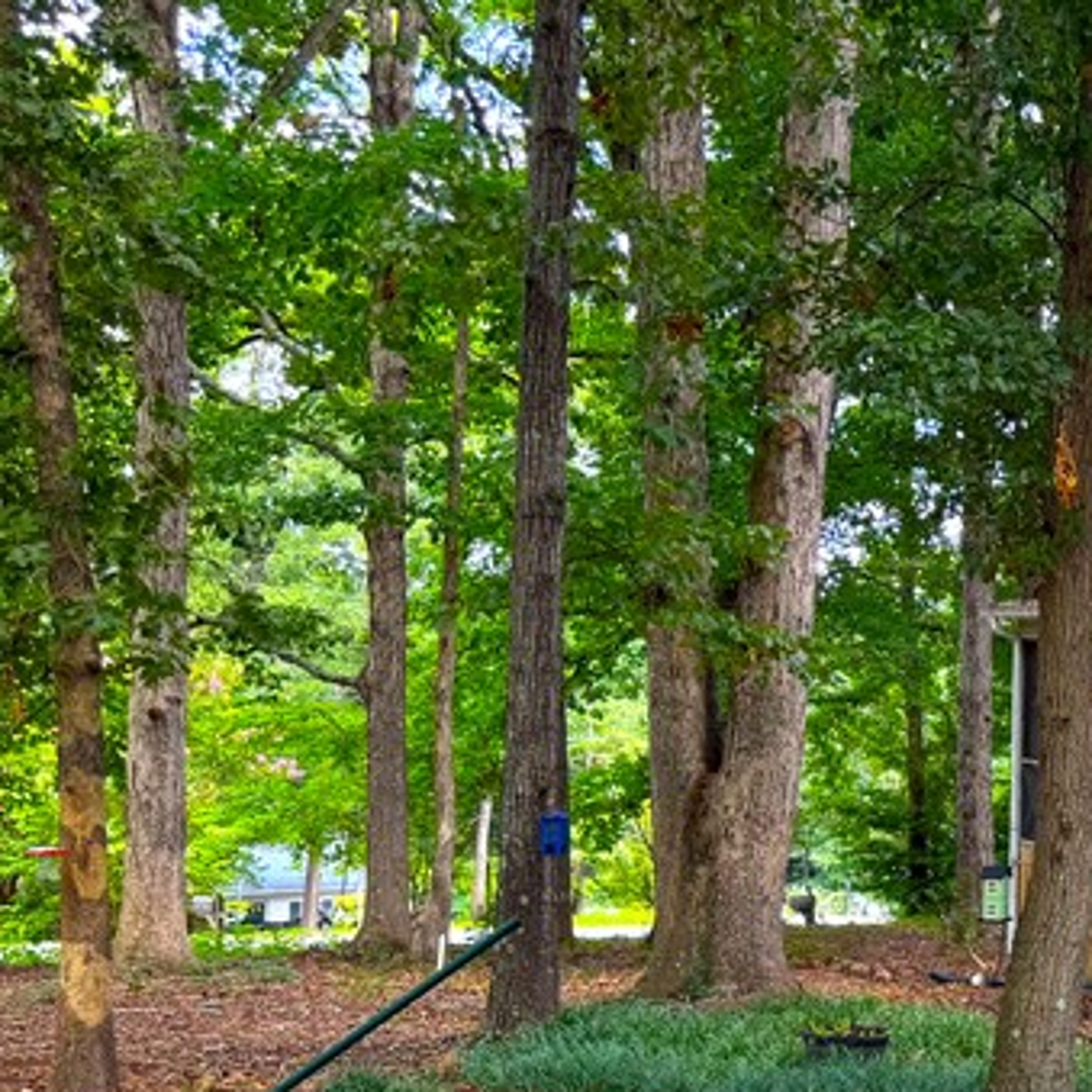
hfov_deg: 22.7
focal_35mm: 64
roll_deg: -1.8
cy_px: 715
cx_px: 1572
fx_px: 2284
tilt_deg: -0.8
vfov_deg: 26.8
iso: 80
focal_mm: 6.76
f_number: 1.78
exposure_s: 1/172
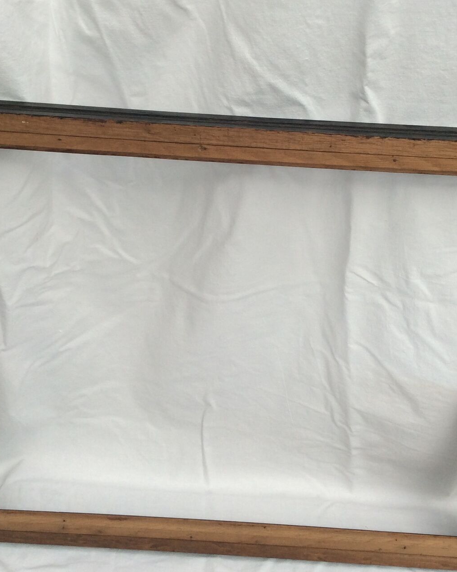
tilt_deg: -36.6
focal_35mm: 49
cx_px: 246
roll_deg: -0.9
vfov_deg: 38.0
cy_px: 254
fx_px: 829
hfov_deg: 30.8
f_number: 2.4
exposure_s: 1/278
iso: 32
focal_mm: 3.3
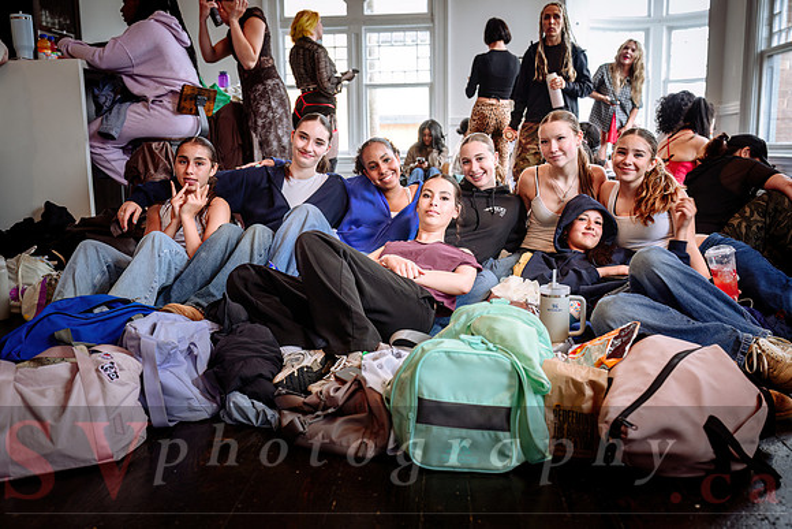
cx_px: 396
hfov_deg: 58.7
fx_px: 704
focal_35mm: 32
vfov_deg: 41.1
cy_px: 264
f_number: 3.2
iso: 500
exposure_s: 1/40
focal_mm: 32
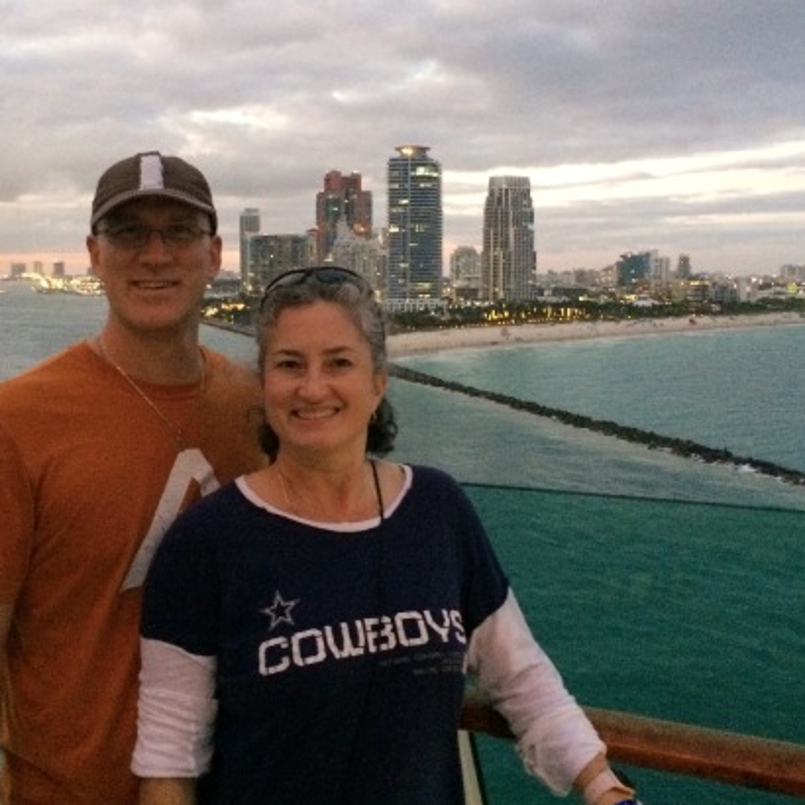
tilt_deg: -6.5
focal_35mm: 40
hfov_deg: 41.8
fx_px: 1052
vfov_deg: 41.8
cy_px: 357
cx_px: 361
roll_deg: +0.1
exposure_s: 1/15
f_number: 2.2
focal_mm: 4.15
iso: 500
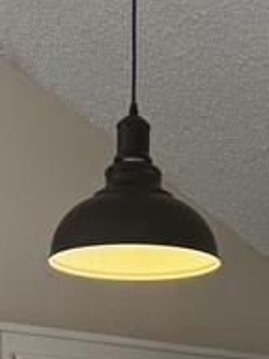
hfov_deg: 11.5
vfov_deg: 13.7
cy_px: 654
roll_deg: -0.5
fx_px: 1326
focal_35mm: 128
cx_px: 239
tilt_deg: -3.0
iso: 80
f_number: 1.78
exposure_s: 1/120
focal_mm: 6.76
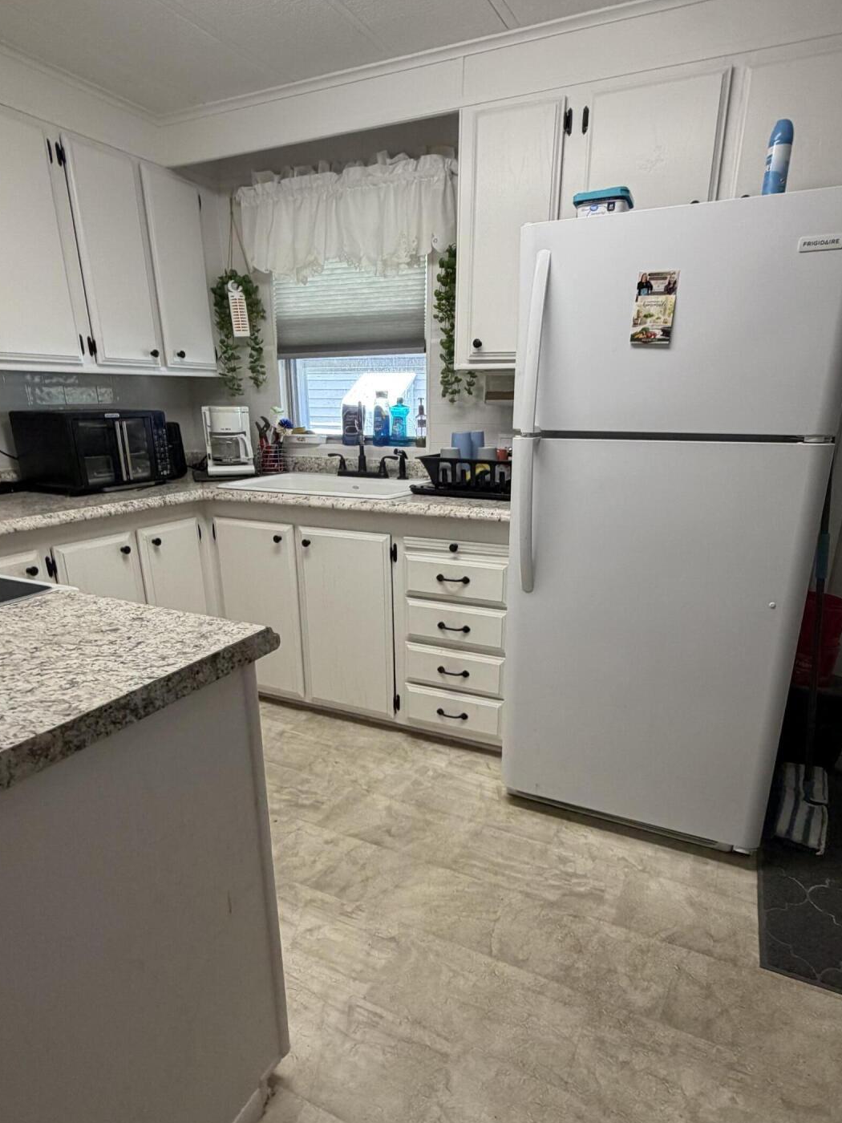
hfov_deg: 66.0
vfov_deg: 81.4
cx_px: 435
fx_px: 649
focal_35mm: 20
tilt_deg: -19.5
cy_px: 626
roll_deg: +0.1
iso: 200
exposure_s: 1/120
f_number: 2.2
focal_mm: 2.22
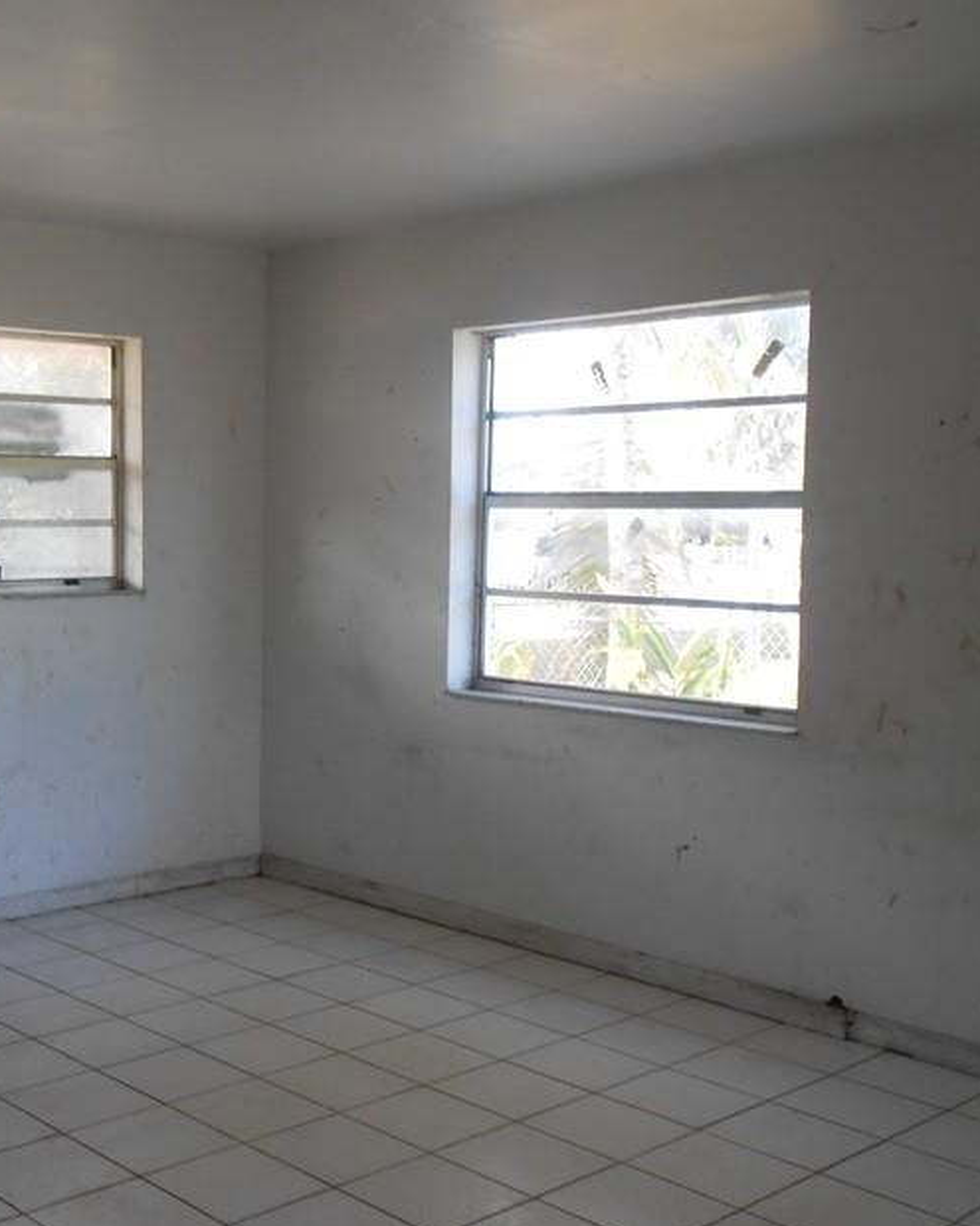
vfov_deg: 43.8
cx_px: 164
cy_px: 650
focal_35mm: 42
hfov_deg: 34.3
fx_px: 1523
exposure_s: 1/30
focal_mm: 4.6
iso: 80
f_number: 3.5
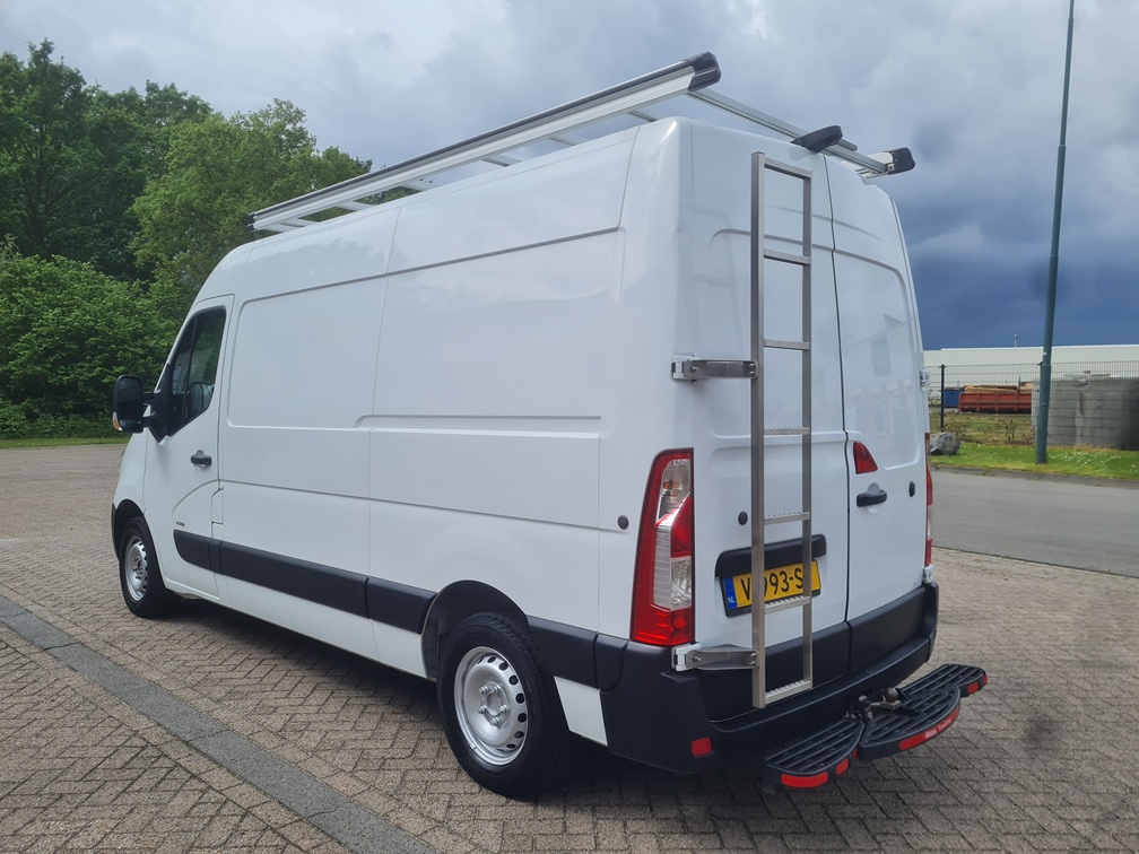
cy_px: 427
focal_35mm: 26
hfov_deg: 67.3
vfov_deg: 53.1
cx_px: 570
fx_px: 856
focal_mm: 5.4
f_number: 1.8
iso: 50
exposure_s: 1/3072
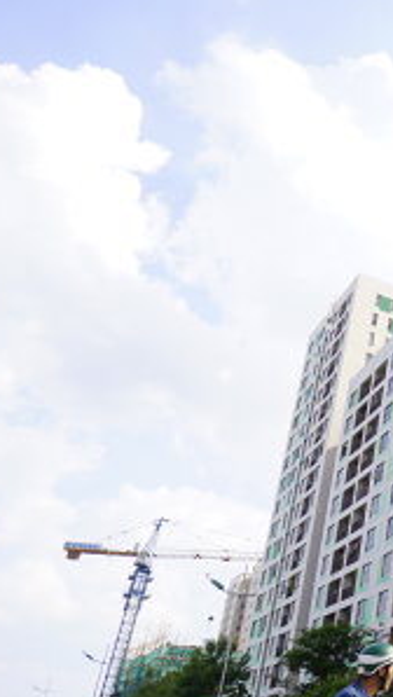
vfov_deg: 56.5
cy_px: 380
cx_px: 598
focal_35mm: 35
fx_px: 647
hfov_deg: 25.2
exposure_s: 1/320
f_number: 5.6
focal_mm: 10
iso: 160
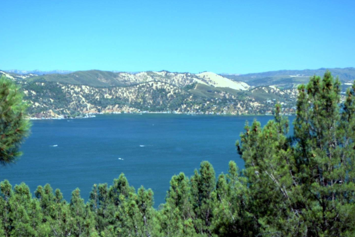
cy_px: 123
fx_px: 874
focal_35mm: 89
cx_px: 181
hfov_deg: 23.0
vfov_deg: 15.5
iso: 200
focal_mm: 55
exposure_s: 1/60
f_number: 8
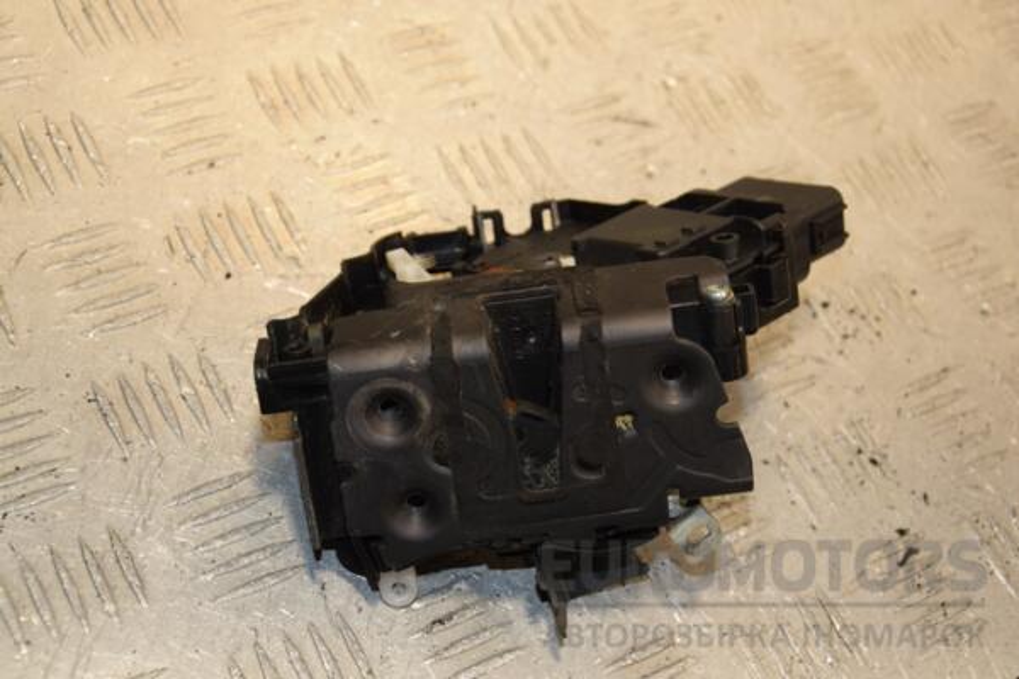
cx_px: 510
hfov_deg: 29.9
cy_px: 340
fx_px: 1910
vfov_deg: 20.2
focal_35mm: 68
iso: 800
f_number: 5.6
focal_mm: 45
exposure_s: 1/200
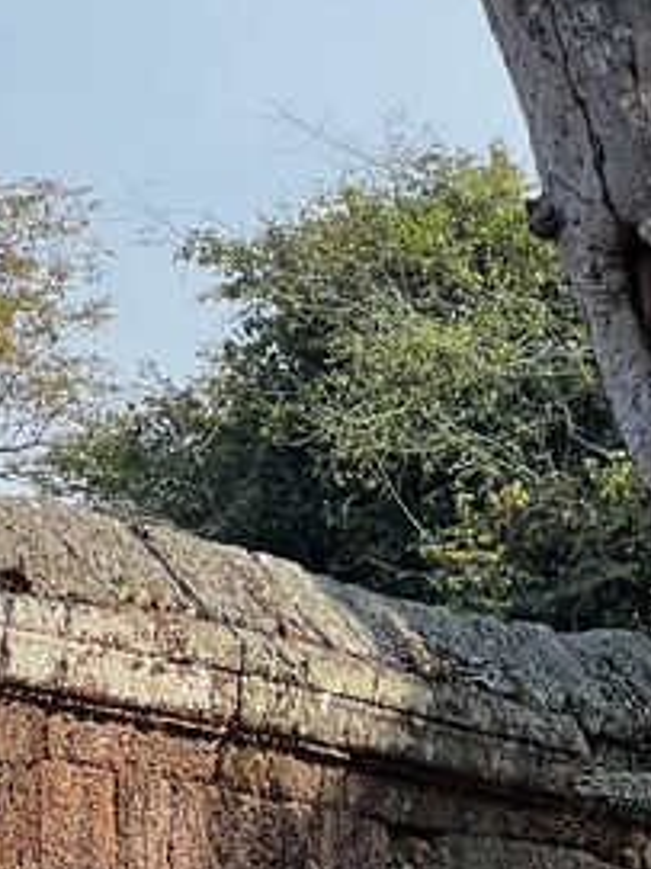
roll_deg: +1.7
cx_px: 946
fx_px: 8557
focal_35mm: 341
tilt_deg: +3.6
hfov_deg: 4.3
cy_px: 1324
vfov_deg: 5.8
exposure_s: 1/325
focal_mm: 9
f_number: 2.8
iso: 32
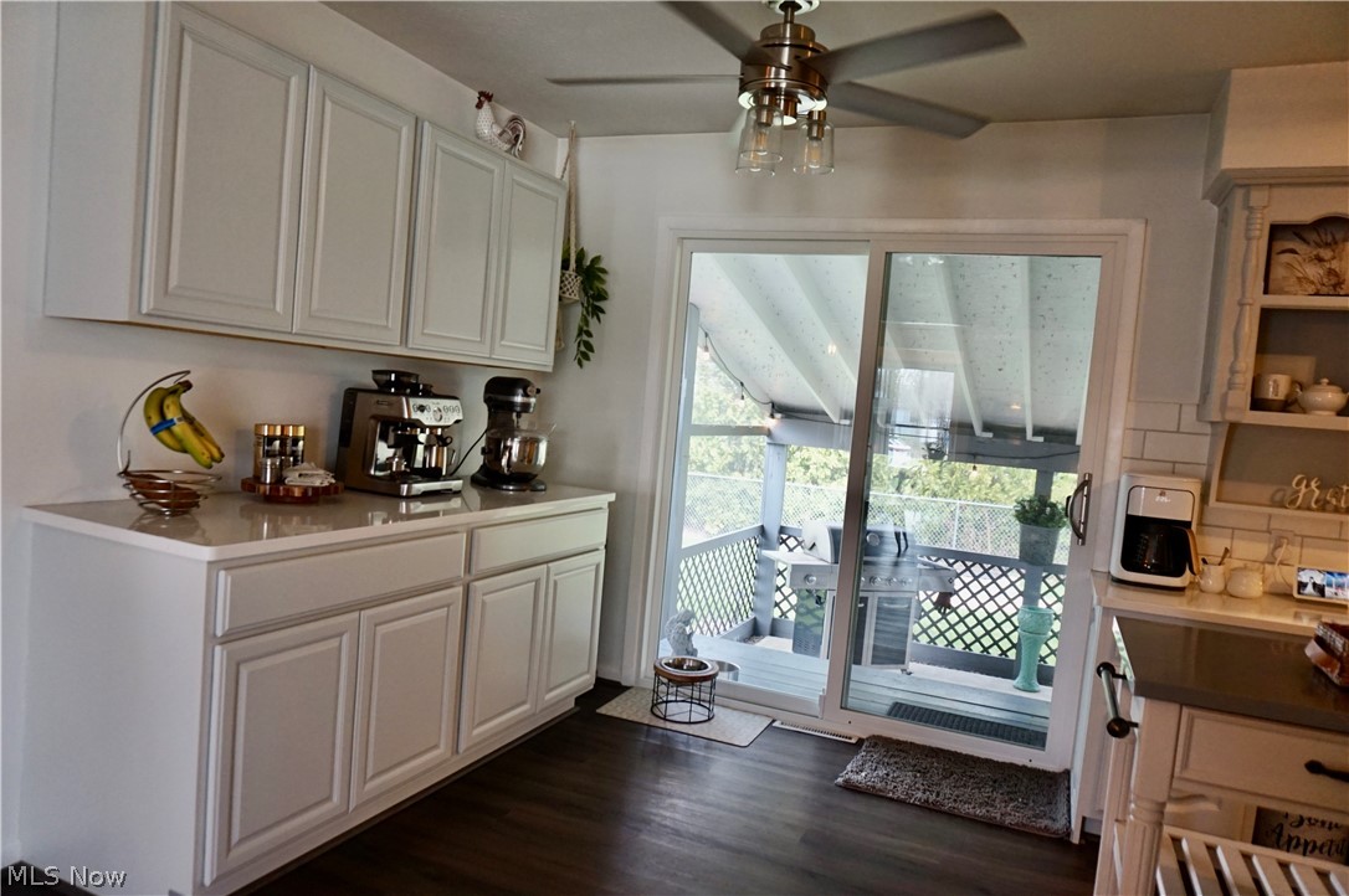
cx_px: 674
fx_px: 898
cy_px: 448
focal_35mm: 24
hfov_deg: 73.8
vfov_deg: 53.0
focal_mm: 16
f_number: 4
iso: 500
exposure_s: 1/60
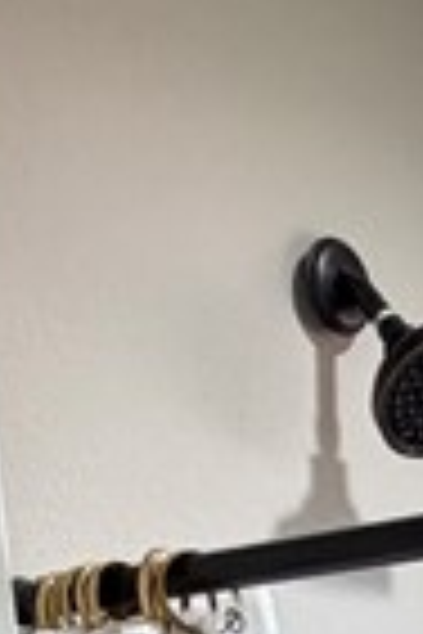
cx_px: 742
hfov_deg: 12.0
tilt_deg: -19.8
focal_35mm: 106
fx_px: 1868
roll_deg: +1.2
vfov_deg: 13.9
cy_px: 1506
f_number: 2.2
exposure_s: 1/120
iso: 160
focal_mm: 2.22
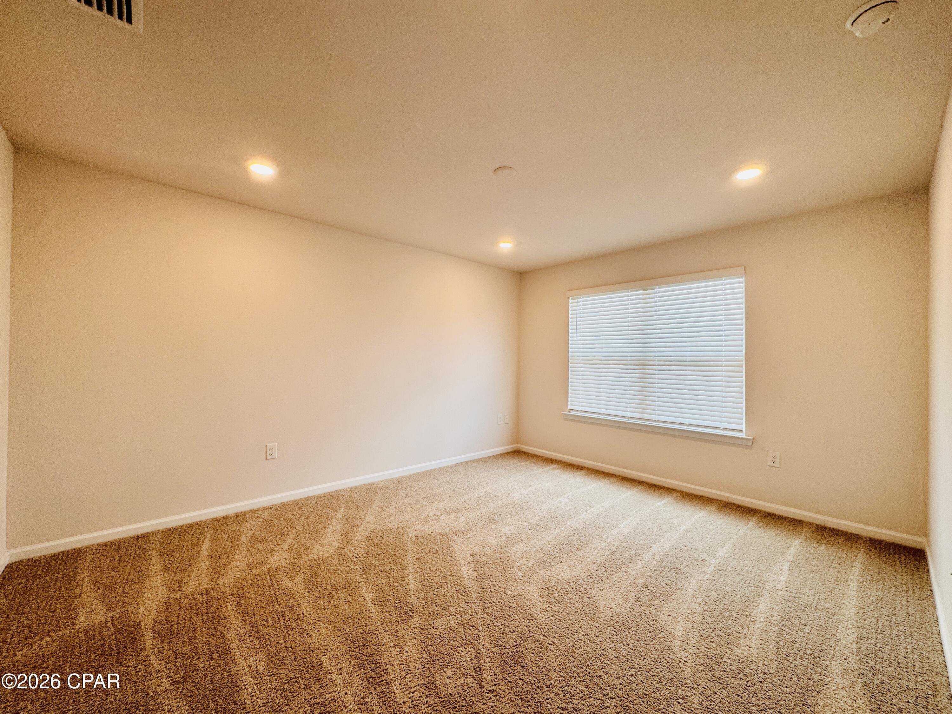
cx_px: 476
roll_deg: -1.2
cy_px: 357
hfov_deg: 102.1
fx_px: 385
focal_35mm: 14
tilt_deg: +0.3
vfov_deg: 85.7
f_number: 2.2
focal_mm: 2.22
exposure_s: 1/120
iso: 80
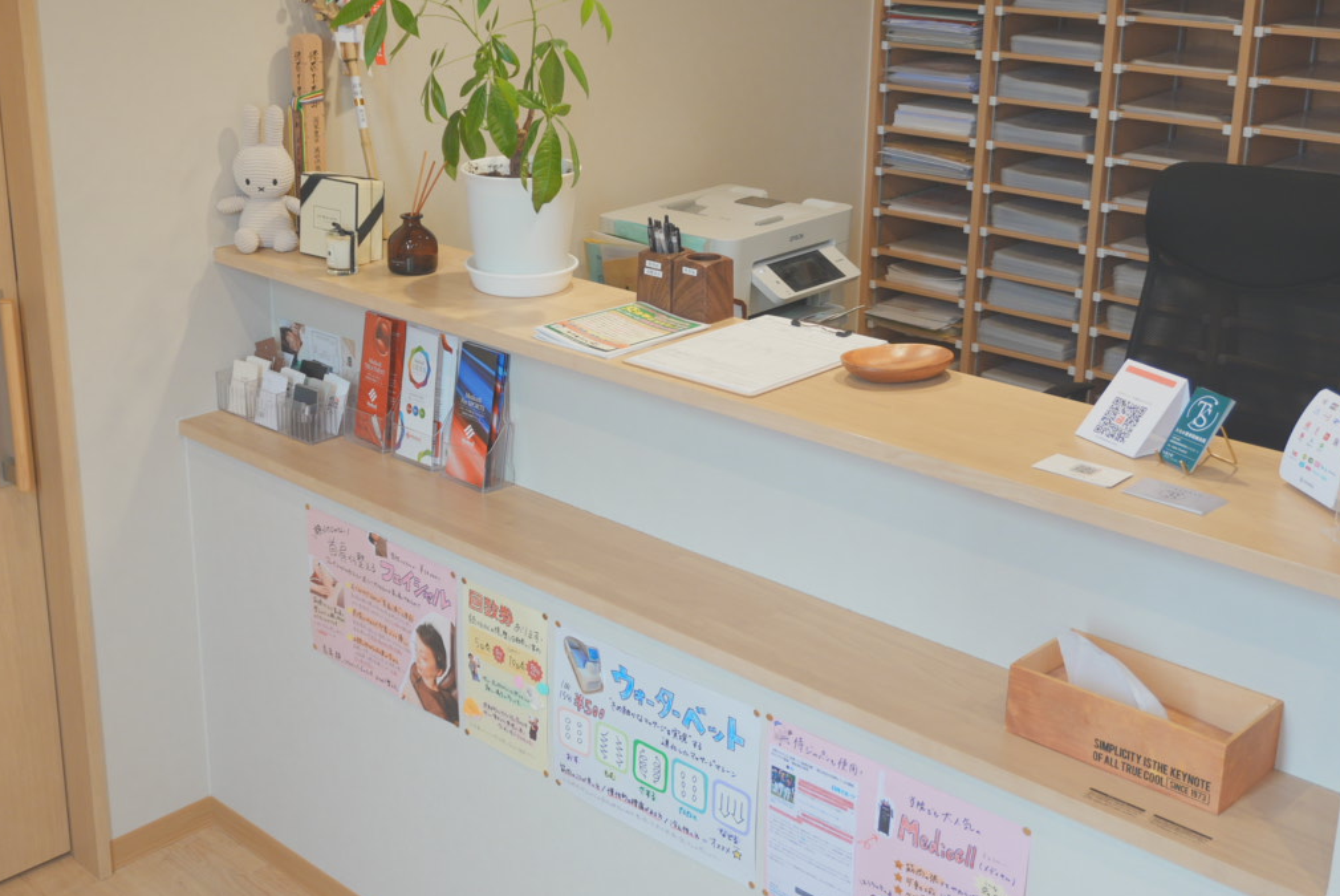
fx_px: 1788
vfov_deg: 28.1
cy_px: 366
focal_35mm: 48
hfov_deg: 40.7
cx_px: 478
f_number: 4
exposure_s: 1/40
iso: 160
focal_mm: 20
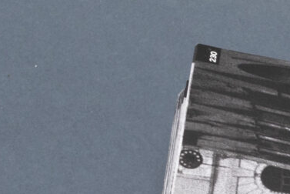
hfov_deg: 7.7
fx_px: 2051
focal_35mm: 254
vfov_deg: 5.3
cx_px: 635
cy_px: 417
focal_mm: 25
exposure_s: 1/125
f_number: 8
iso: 200
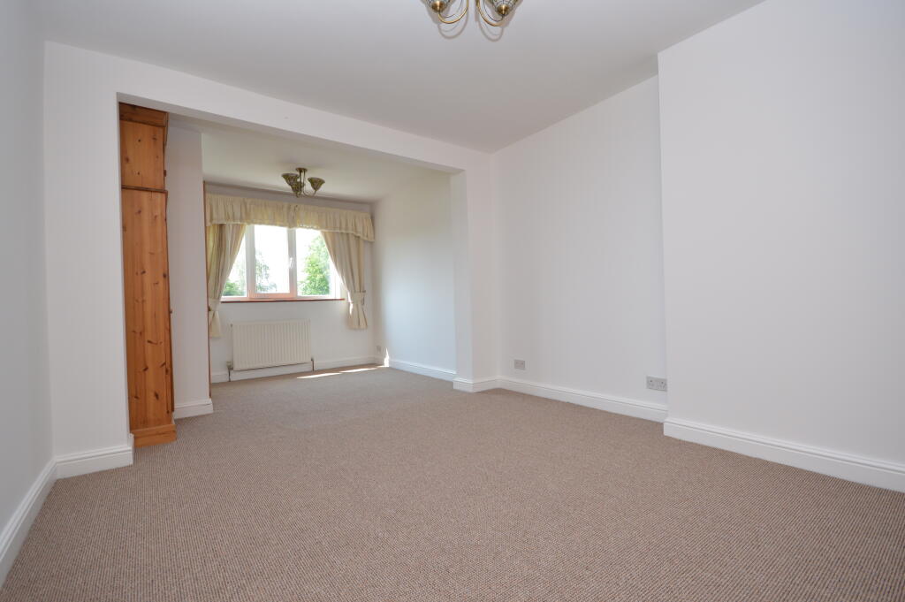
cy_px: 301
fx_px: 377
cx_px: 452
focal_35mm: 15
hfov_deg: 100.4
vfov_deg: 77.2
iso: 400
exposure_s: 1/125
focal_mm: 10
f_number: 5.6
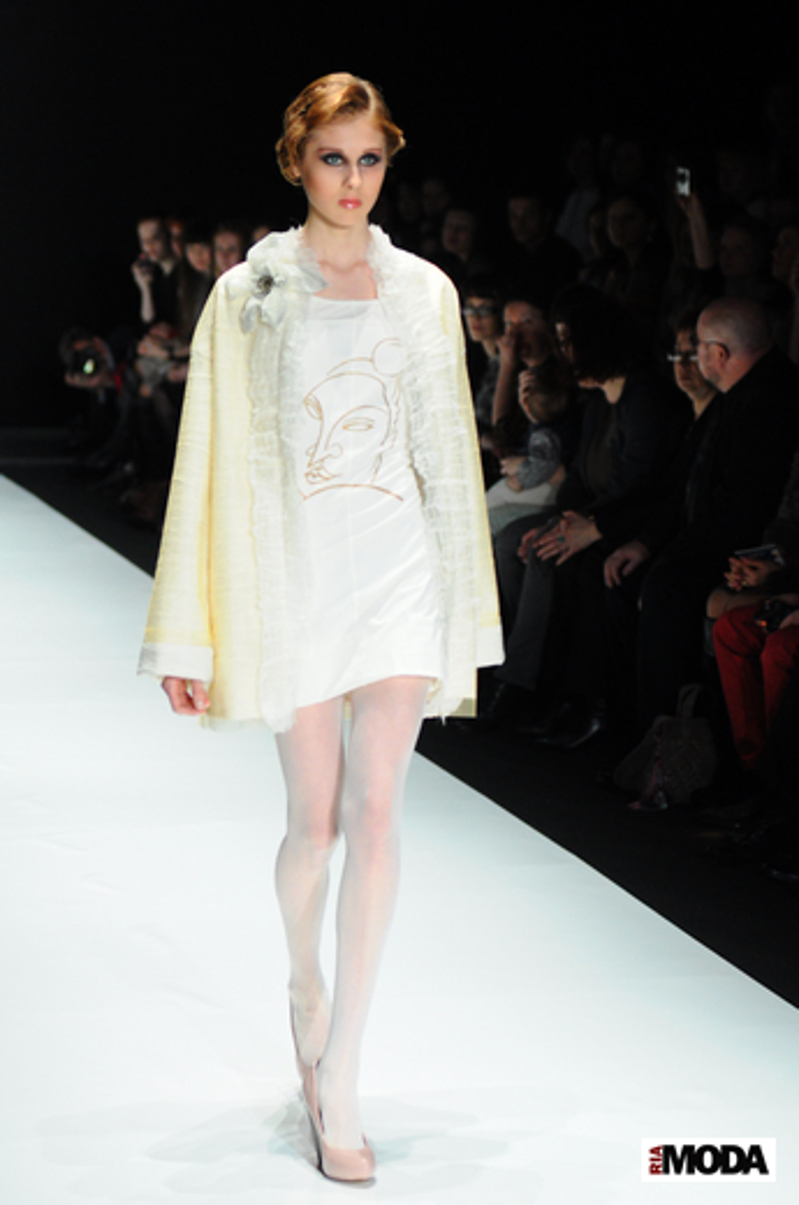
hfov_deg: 11.4
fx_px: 4008
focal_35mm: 120
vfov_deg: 17.1
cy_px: 602
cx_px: 400
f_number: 3.5
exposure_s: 1/200
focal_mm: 80
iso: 1250
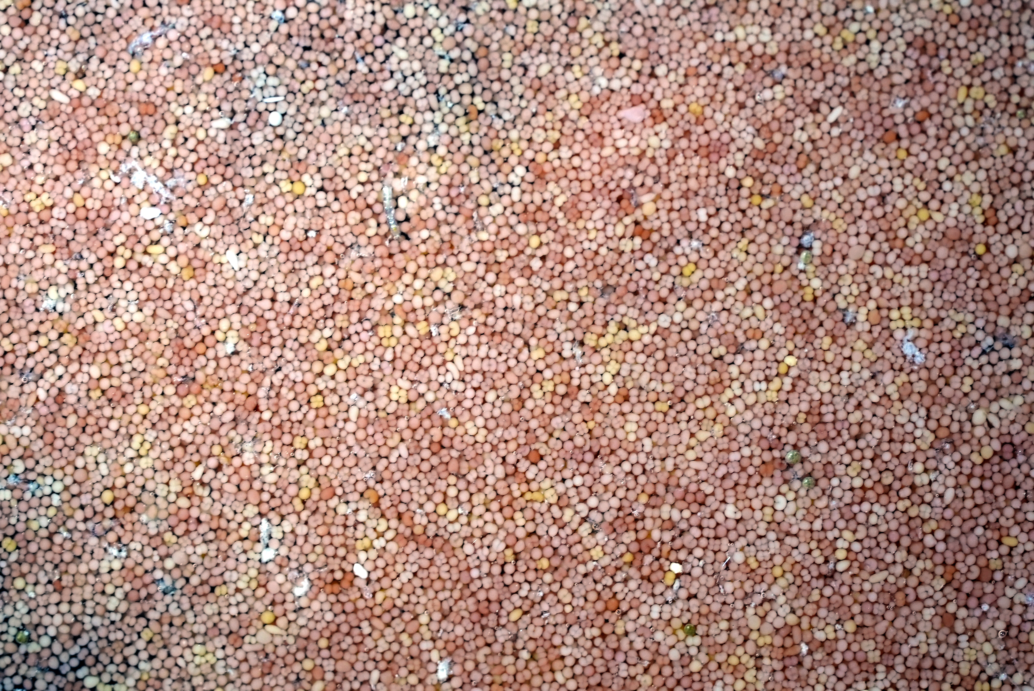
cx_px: 517
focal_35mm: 90
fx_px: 2586
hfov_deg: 22.6
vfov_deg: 15.2
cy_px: 346
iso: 3200
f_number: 6.3
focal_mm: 90
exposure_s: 1/250
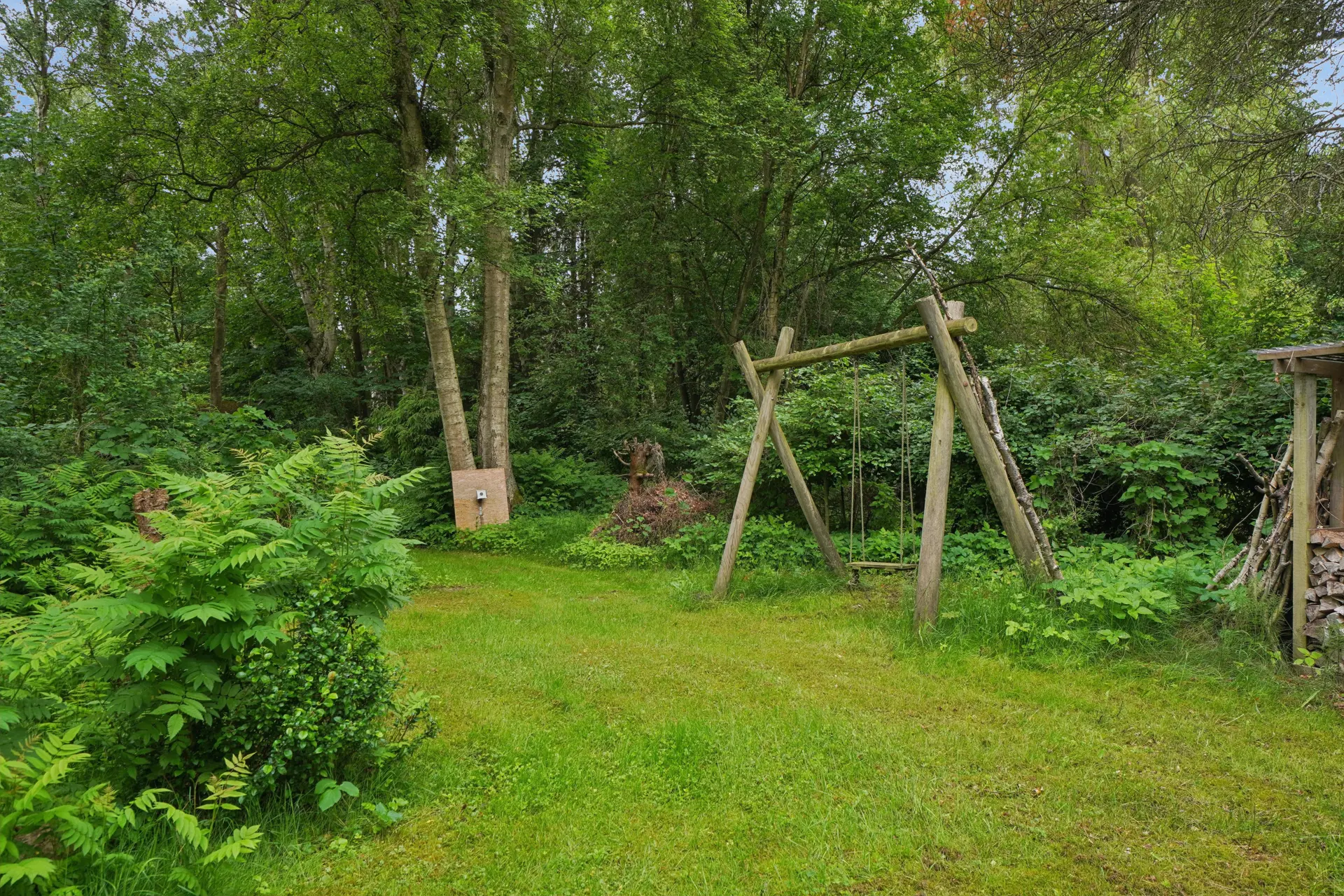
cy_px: 448
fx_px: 1008
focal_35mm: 27
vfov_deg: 47.9
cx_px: 672
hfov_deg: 67.4
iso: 200
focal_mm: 18
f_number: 8
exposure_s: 1/80
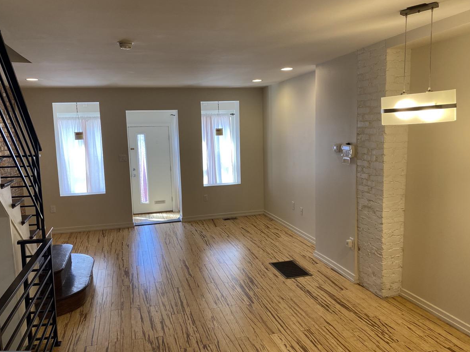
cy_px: 181
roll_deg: +1.7
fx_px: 380
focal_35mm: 28
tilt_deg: -8.9
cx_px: 223
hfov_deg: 63.4
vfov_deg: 49.7
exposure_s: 1/120
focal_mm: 4.25
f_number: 1.8
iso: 125
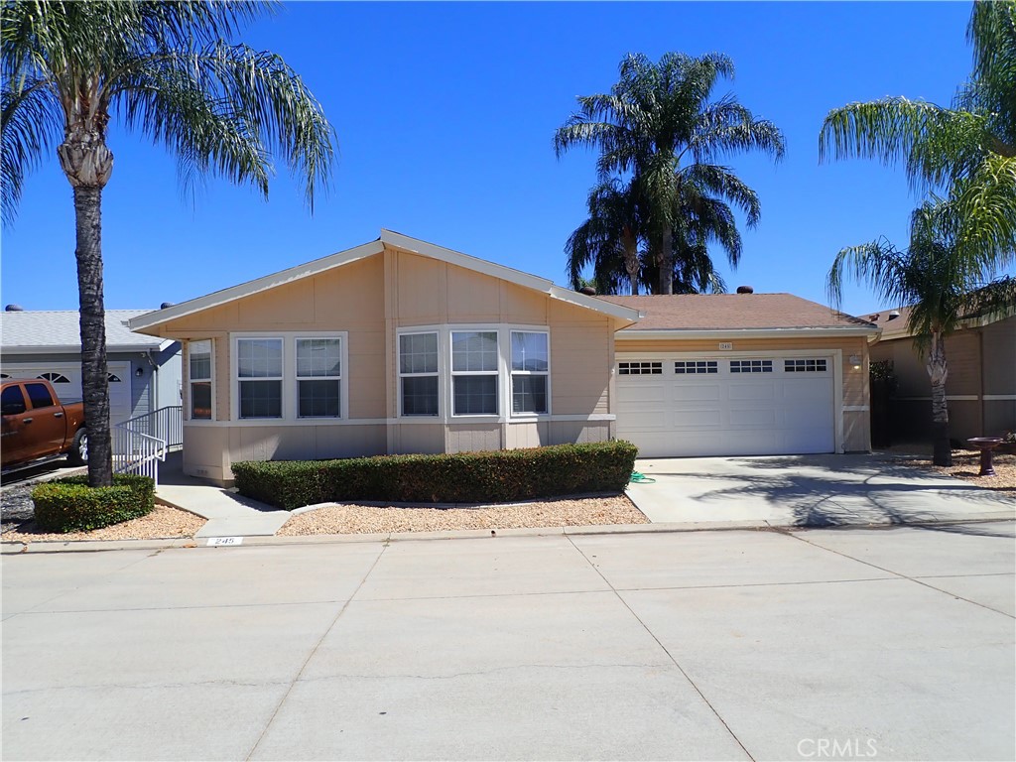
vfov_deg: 54.9
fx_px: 734
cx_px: 508
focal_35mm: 25
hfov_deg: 69.4
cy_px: 381
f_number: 8
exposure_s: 1/250
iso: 100
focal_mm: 4.5
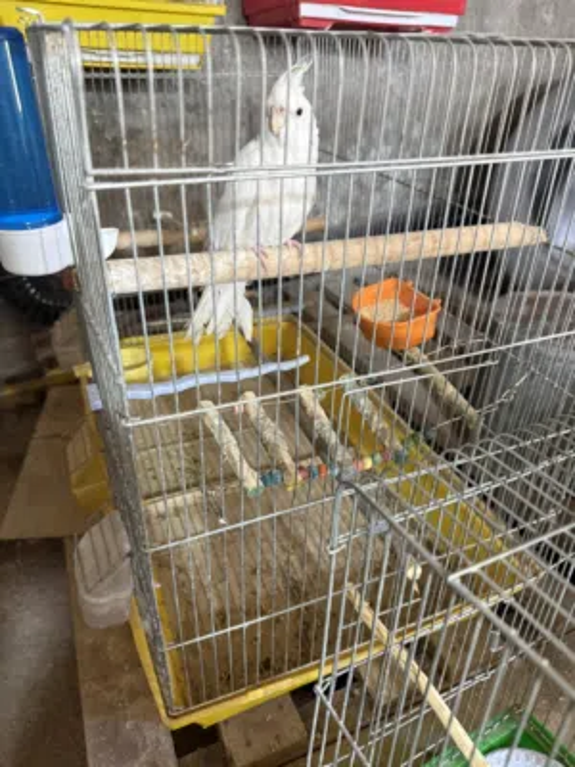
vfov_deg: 71.6
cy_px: 384
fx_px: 532
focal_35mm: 24
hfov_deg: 56.8
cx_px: 288
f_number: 1.78
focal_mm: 6.76
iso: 500
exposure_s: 1/50
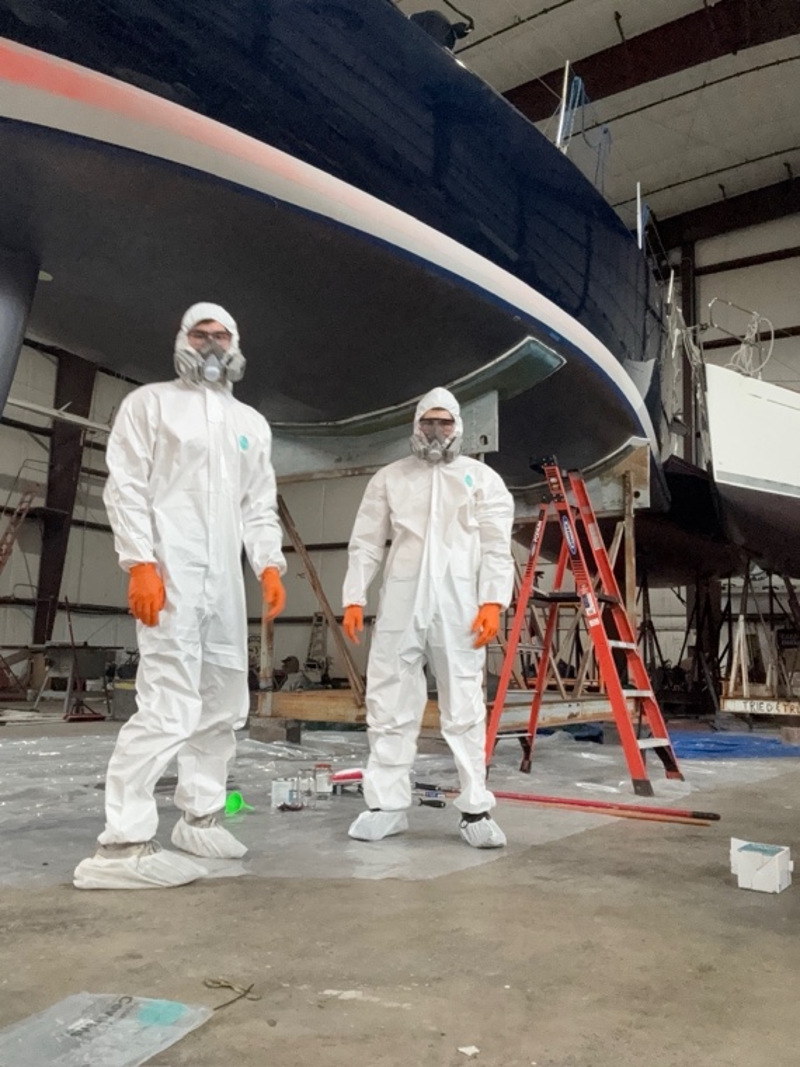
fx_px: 924
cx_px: 400
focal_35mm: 30
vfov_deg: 60.0
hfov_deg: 46.8
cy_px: 534
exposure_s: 1/40
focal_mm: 2.69
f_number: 1.9
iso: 250
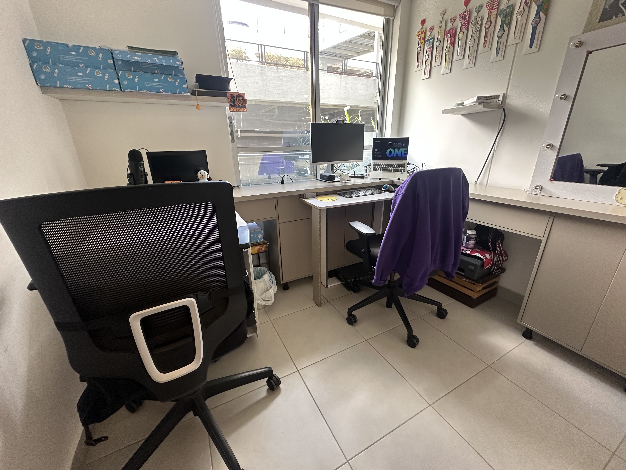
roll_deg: +0.8
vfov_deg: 85.7
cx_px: 313
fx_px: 253
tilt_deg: -19.5
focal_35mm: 14
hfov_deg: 102.1
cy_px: 235
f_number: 2.2
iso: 250
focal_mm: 2.22
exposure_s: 1/60
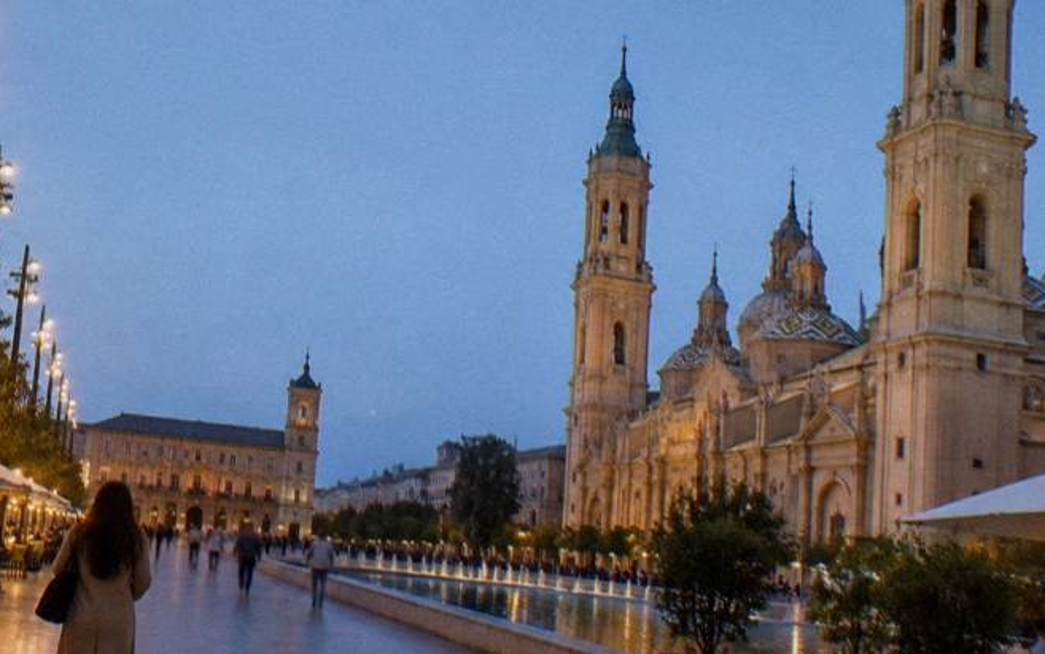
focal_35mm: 76
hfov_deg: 27.1
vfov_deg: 17.2
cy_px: 326
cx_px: 525
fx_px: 2165
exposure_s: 1/640
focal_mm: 49
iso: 400
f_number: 5.6
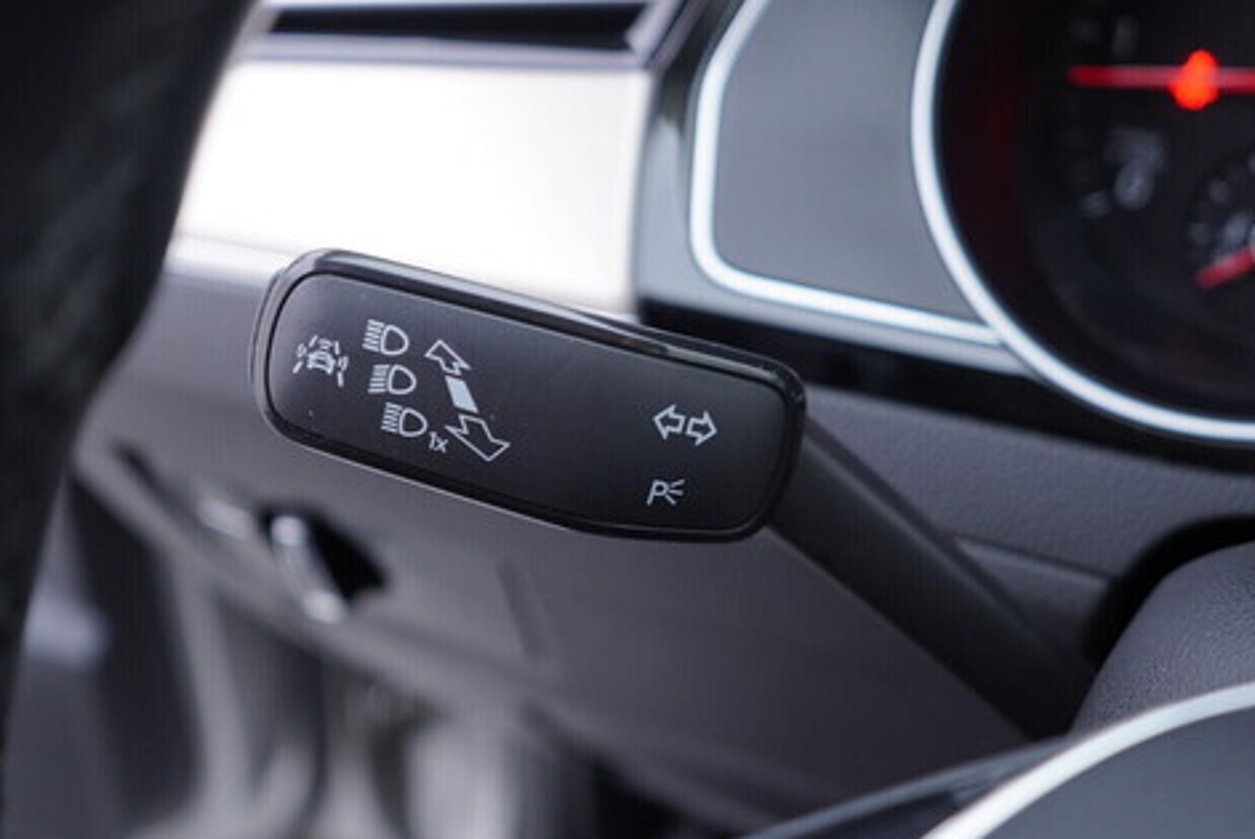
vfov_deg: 32.0
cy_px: 422
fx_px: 1465
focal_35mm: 42
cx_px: 642
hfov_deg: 46.4
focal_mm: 24
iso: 160
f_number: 2.8
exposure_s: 1/40
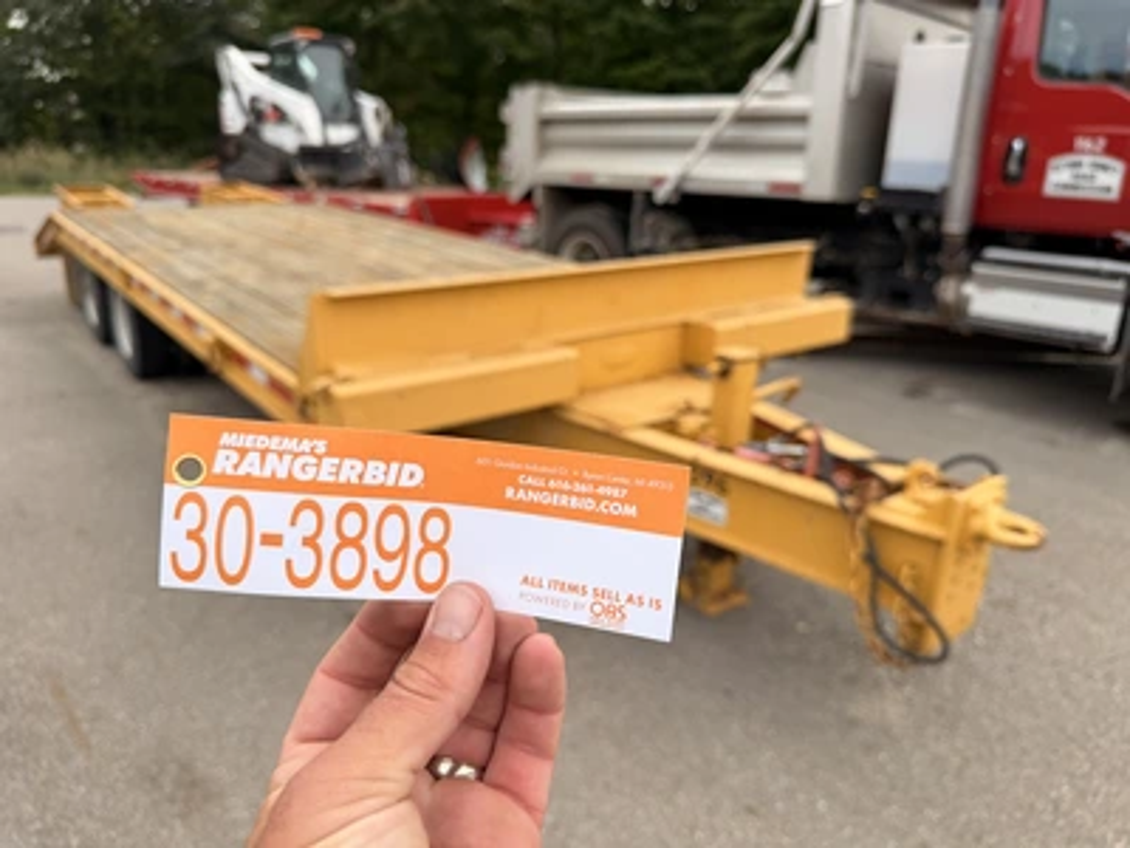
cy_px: 424
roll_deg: +0.3
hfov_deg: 71.6
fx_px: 783
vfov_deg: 56.8
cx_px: 565
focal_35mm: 24
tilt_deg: -19.3
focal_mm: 6.76
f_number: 1.78
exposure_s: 1/2053
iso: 100
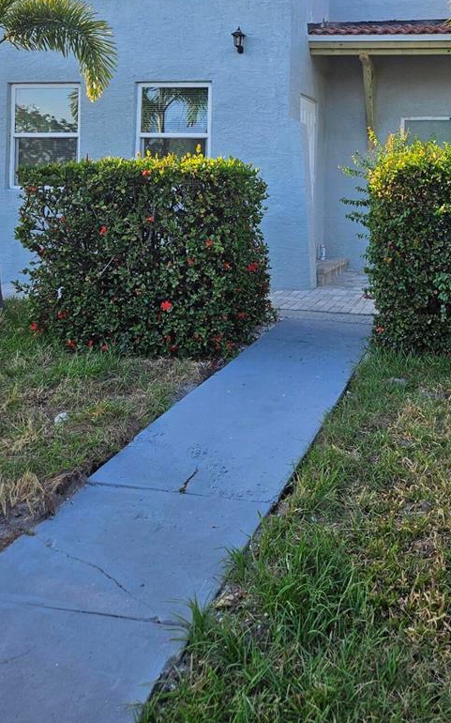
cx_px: 331
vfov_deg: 49.5
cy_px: 179
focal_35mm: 38
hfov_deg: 33.0
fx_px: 748
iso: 32
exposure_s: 1/556
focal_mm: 5.4
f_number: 1.8
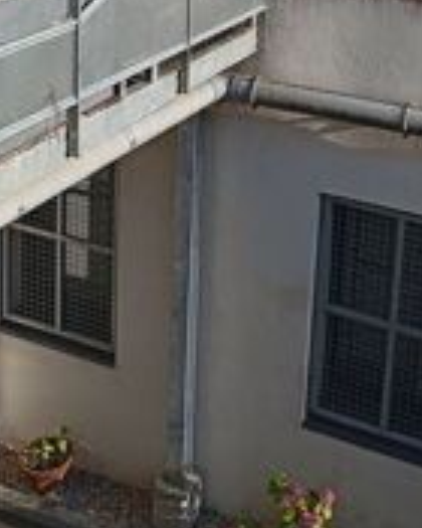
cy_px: -8
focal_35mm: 64
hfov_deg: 23.8
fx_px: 999
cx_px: 259
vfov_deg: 27.7
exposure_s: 1/326
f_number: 1.8
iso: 50
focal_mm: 3.98
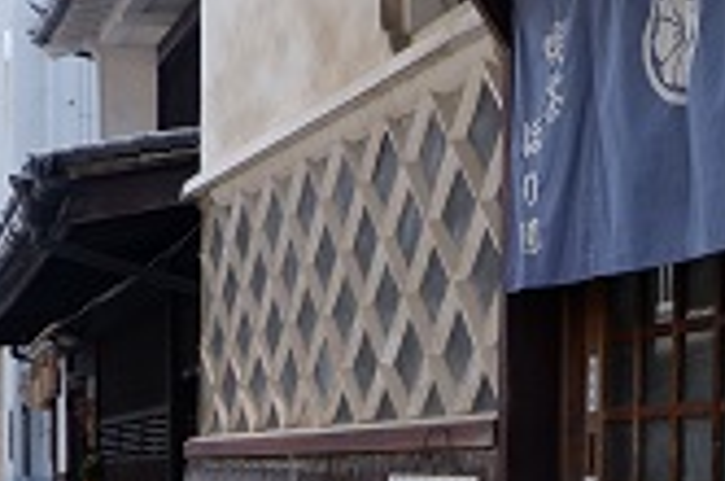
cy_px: 568
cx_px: 817
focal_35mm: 75
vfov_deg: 17.3
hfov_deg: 25.0
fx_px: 1508
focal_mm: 15
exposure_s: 1/140
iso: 200
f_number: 8
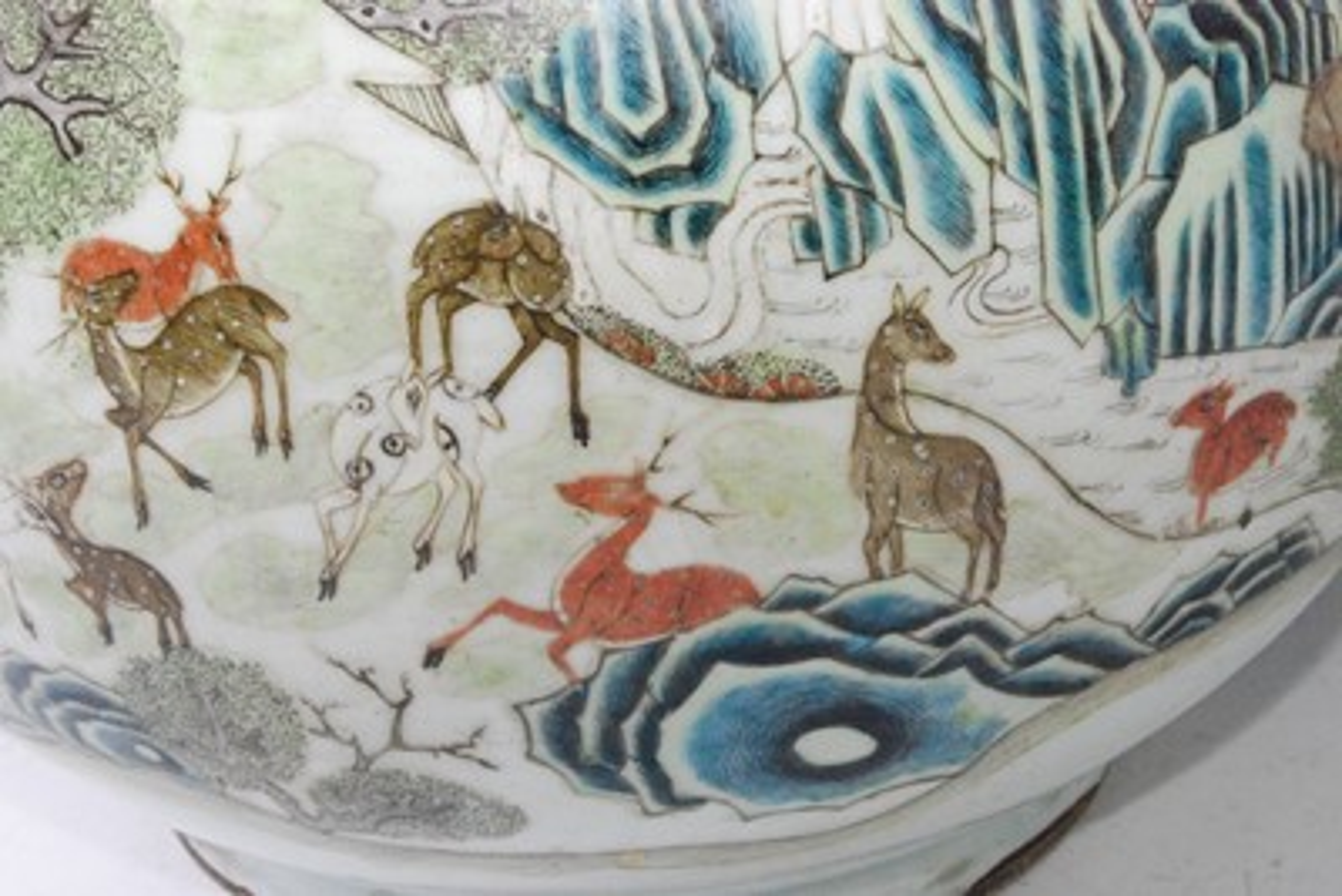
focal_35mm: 72
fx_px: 2685
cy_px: 448
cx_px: 671
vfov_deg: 18.9
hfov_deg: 28.1
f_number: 20
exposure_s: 1/125
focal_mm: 48
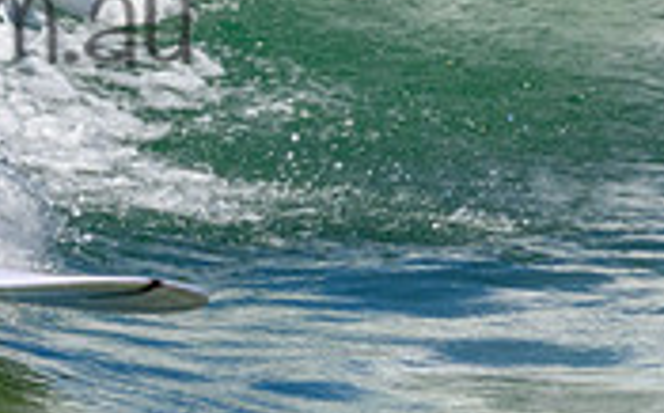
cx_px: -150
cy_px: 90
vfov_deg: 0.4
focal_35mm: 3723
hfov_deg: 0.6
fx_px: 67307
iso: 800
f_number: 11
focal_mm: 800
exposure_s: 1/2000
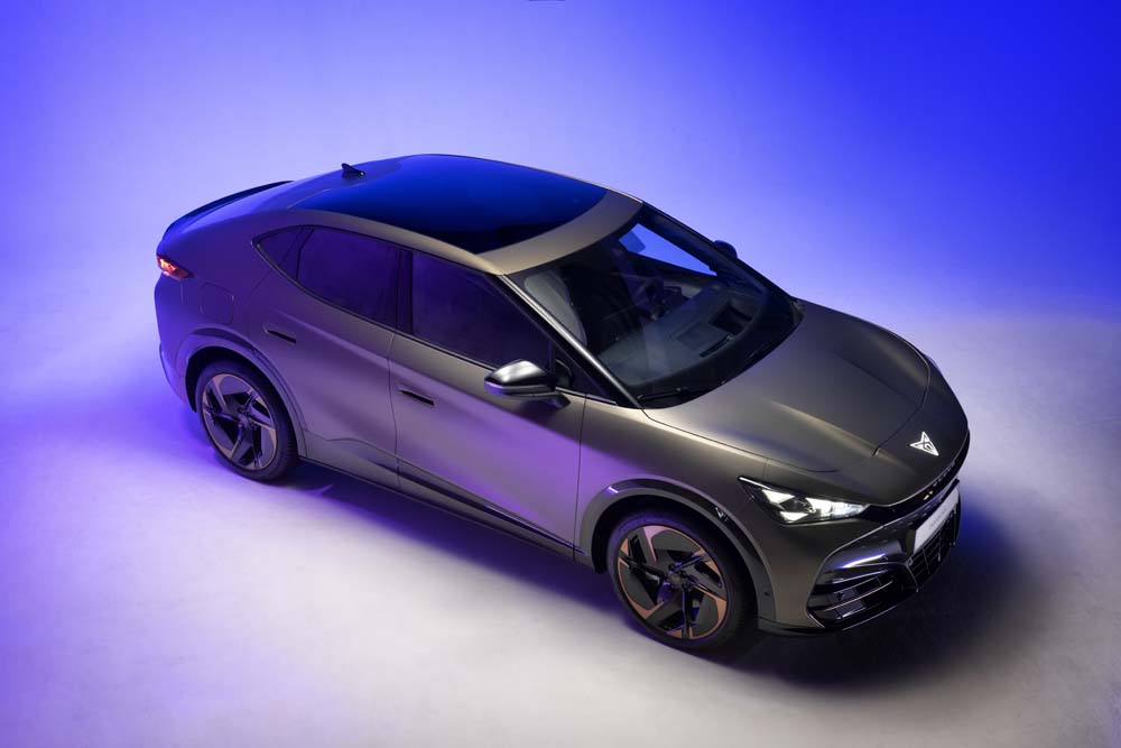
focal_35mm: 45
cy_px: 374
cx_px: 560
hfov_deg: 43.6
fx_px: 1401
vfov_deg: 29.9
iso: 1000
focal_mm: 45
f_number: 10
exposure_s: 1/6
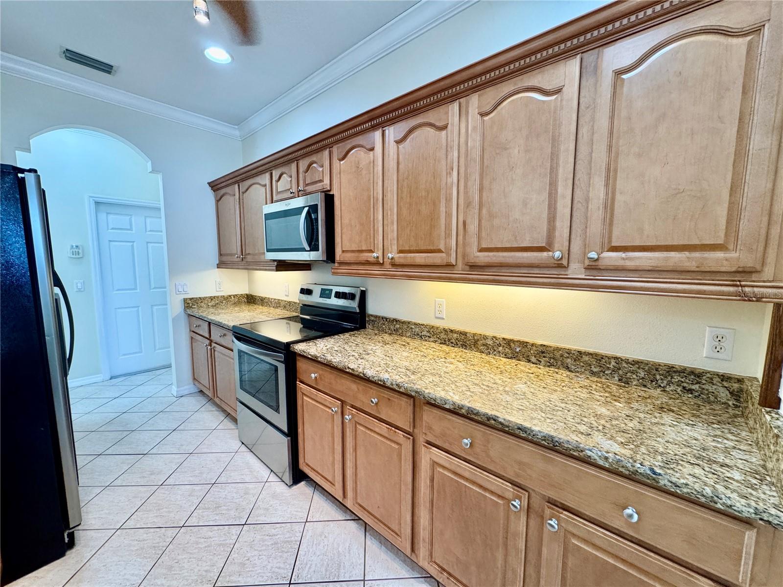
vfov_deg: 85.7
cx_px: 392
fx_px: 317
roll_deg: +0.0
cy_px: 294
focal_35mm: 14
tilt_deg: -5.7
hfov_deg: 102.1
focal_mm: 2.22
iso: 250
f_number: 2.2
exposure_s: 1/120
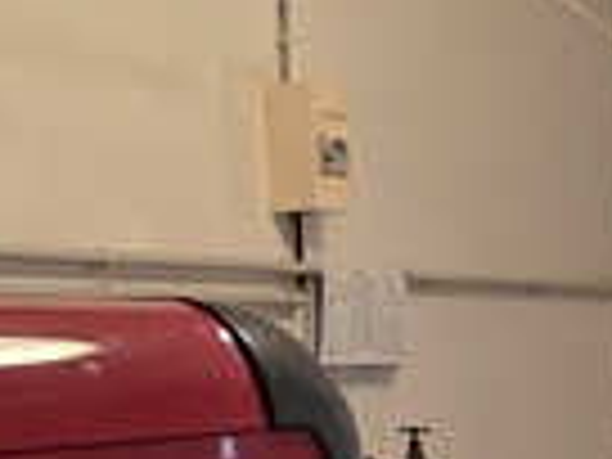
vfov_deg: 14.8
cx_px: 634
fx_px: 1733
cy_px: 486
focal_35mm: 98
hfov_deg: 19.4
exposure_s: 1/50
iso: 500
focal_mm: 2.2
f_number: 1.9
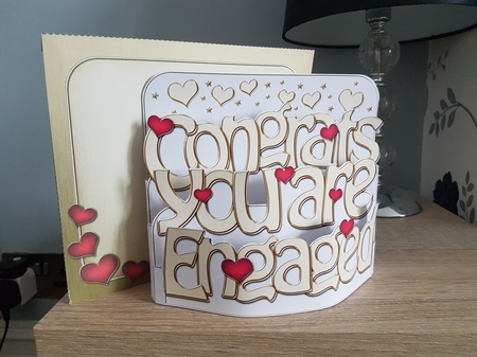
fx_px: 358
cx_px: 238
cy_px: 178
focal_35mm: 26
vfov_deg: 53.0
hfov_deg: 67.3
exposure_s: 1/12
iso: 200
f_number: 1.7
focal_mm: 4.2
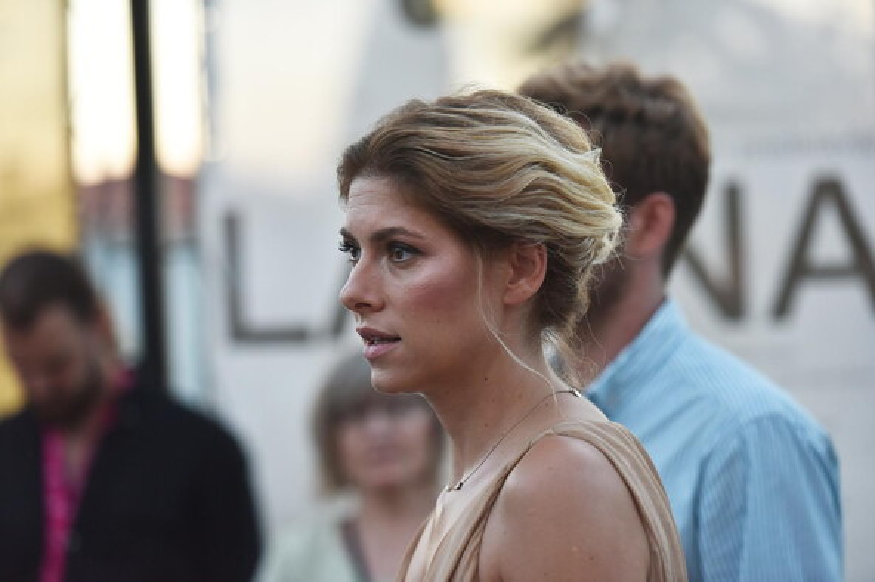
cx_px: 438
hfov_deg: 14.7
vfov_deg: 9.8
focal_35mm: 140
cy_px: 291
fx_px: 3401
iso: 1250
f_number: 2.8
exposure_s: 1/400
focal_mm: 140
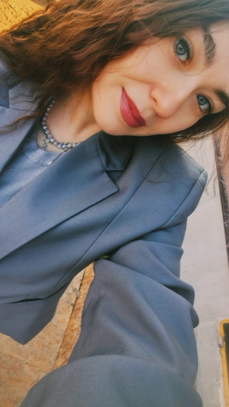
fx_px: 259
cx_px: 77
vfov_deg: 76.3
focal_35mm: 24
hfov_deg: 46.9
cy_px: 193
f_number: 2.4
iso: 50
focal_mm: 2.7
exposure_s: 1/102
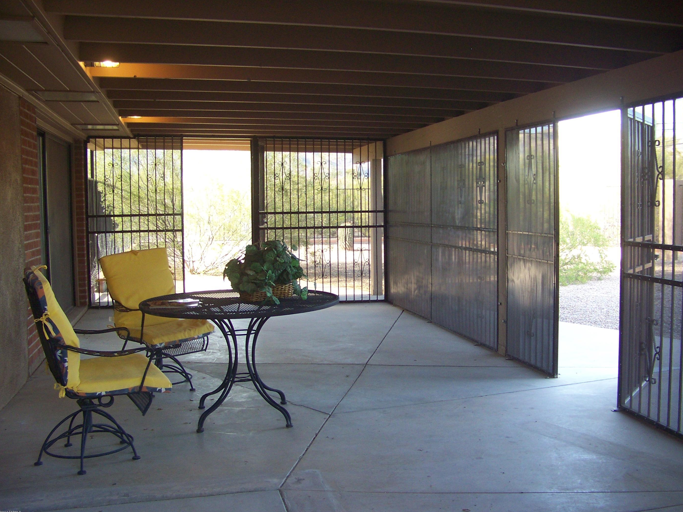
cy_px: 252
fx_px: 770
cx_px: 368
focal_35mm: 39
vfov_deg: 36.8
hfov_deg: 47.8
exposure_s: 1/30
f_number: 2.8
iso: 100
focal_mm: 5.85
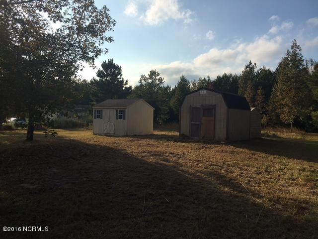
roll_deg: -3.3
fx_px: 266
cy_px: 120
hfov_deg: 61.7
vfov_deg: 48.2
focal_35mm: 29
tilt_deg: +0.7
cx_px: 159
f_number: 2.2
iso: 25
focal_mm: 4.15
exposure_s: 1/1972
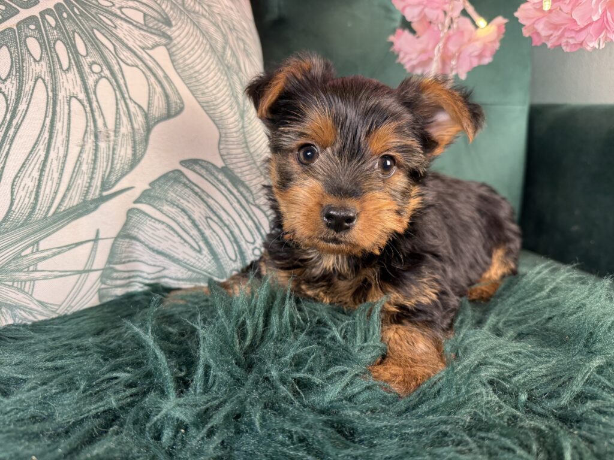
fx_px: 426
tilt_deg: -15.8
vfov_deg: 56.8
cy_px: 230
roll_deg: +0.8
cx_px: 307
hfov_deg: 71.6
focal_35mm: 24
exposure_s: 1/120
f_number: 1.78
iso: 160
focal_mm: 6.76
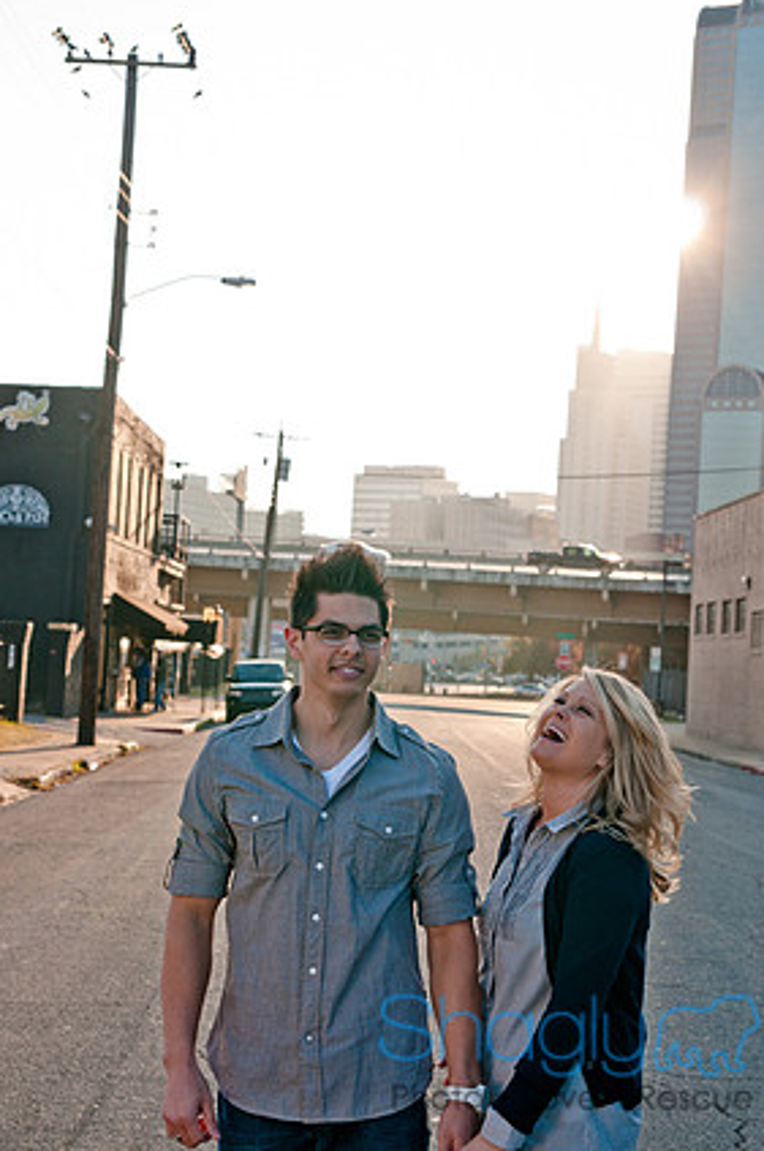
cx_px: 401
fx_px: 2138
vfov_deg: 30.1
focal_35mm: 67
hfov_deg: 20.3
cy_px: 552
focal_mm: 42
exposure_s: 1/400
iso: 200
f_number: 5.6
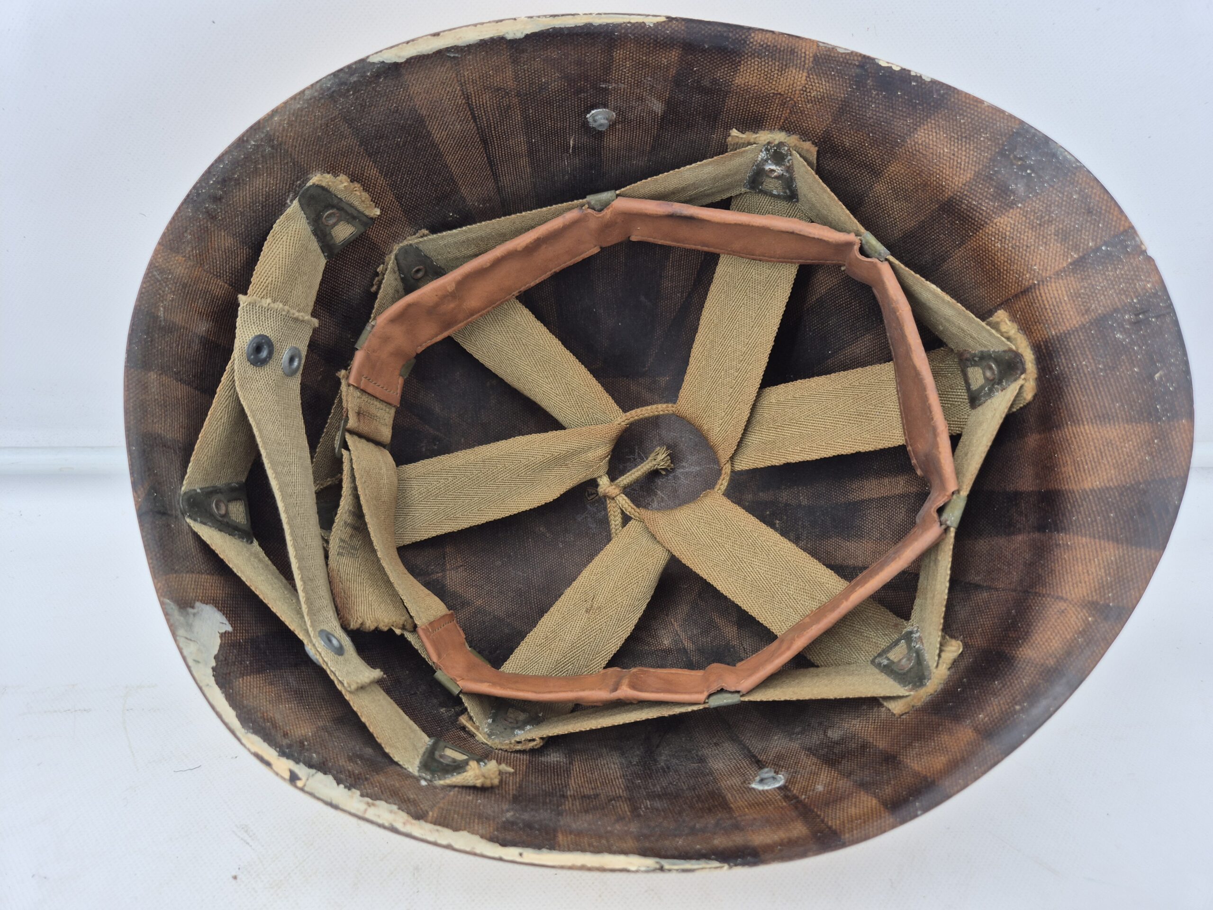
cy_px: 455
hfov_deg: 73.9
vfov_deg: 58.9
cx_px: 606
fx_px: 806
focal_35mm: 23
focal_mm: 5.4
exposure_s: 1/229
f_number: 1.8
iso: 25
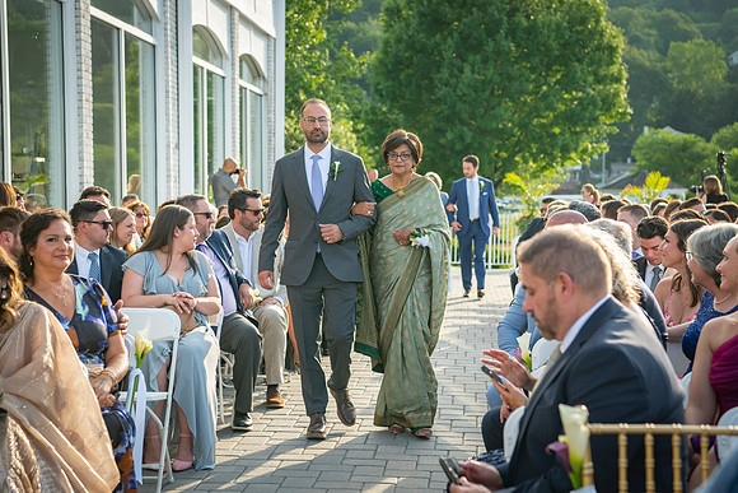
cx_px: 368
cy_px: 238
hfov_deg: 31.1
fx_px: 1326
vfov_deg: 21.0
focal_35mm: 65
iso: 800
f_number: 4
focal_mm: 60
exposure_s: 1/2500
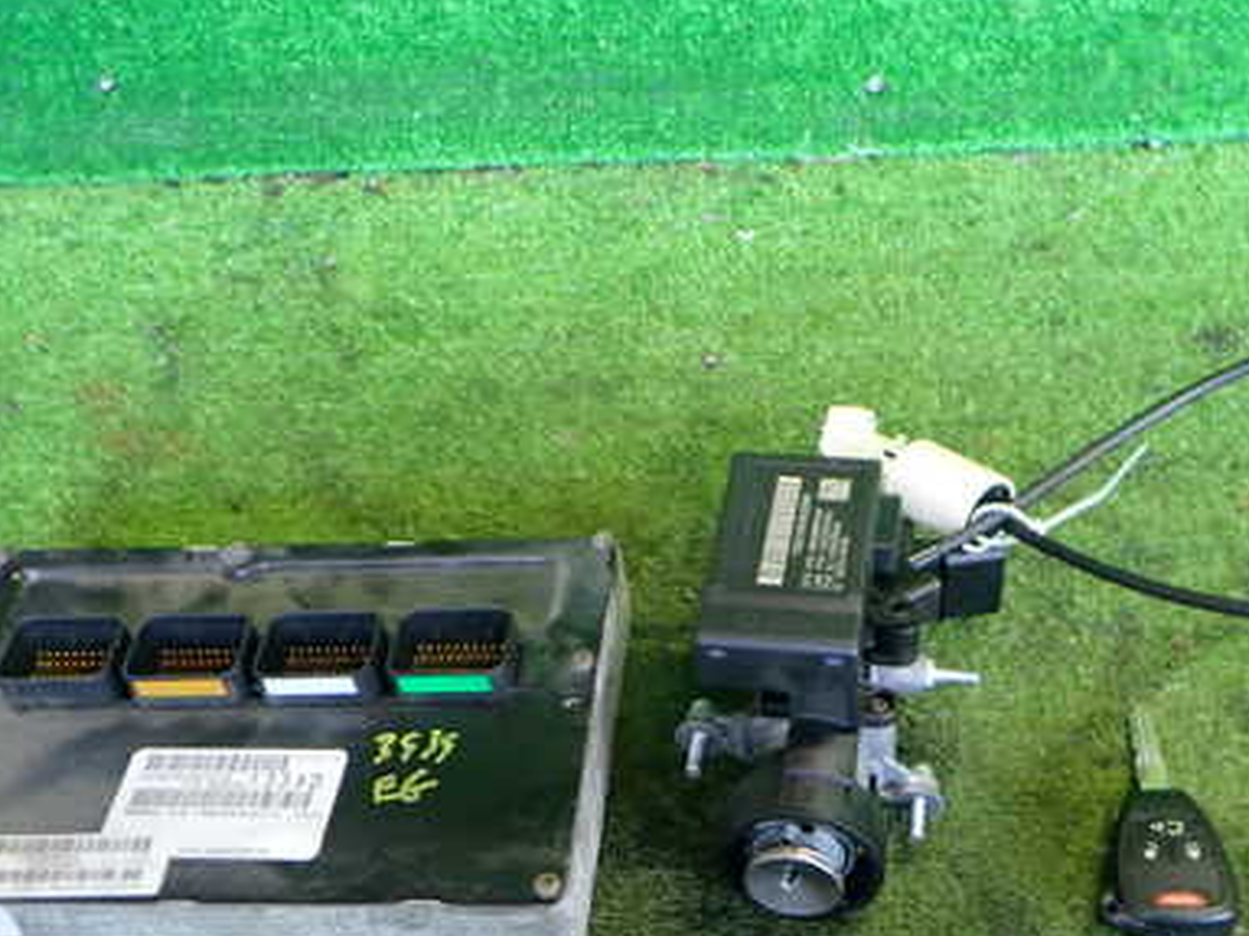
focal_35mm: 47
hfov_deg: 40.4
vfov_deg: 30.8
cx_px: 688
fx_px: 1695
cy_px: 564
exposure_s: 1/30
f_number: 2.3
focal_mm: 5.4
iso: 320
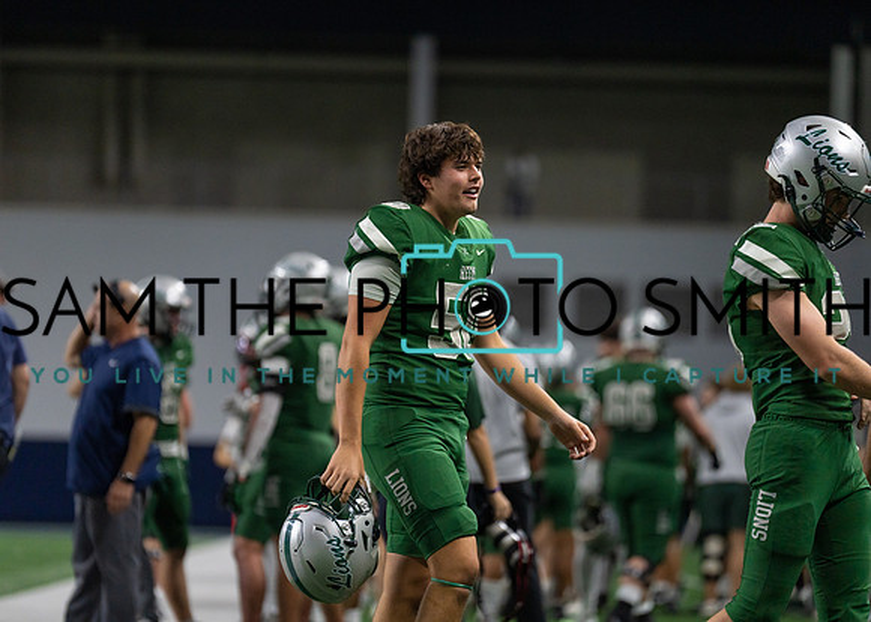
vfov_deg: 6.9
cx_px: 436
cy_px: 311
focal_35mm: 210
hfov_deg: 9.6
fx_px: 5183
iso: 1600
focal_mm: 200
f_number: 2.8
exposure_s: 1/1000
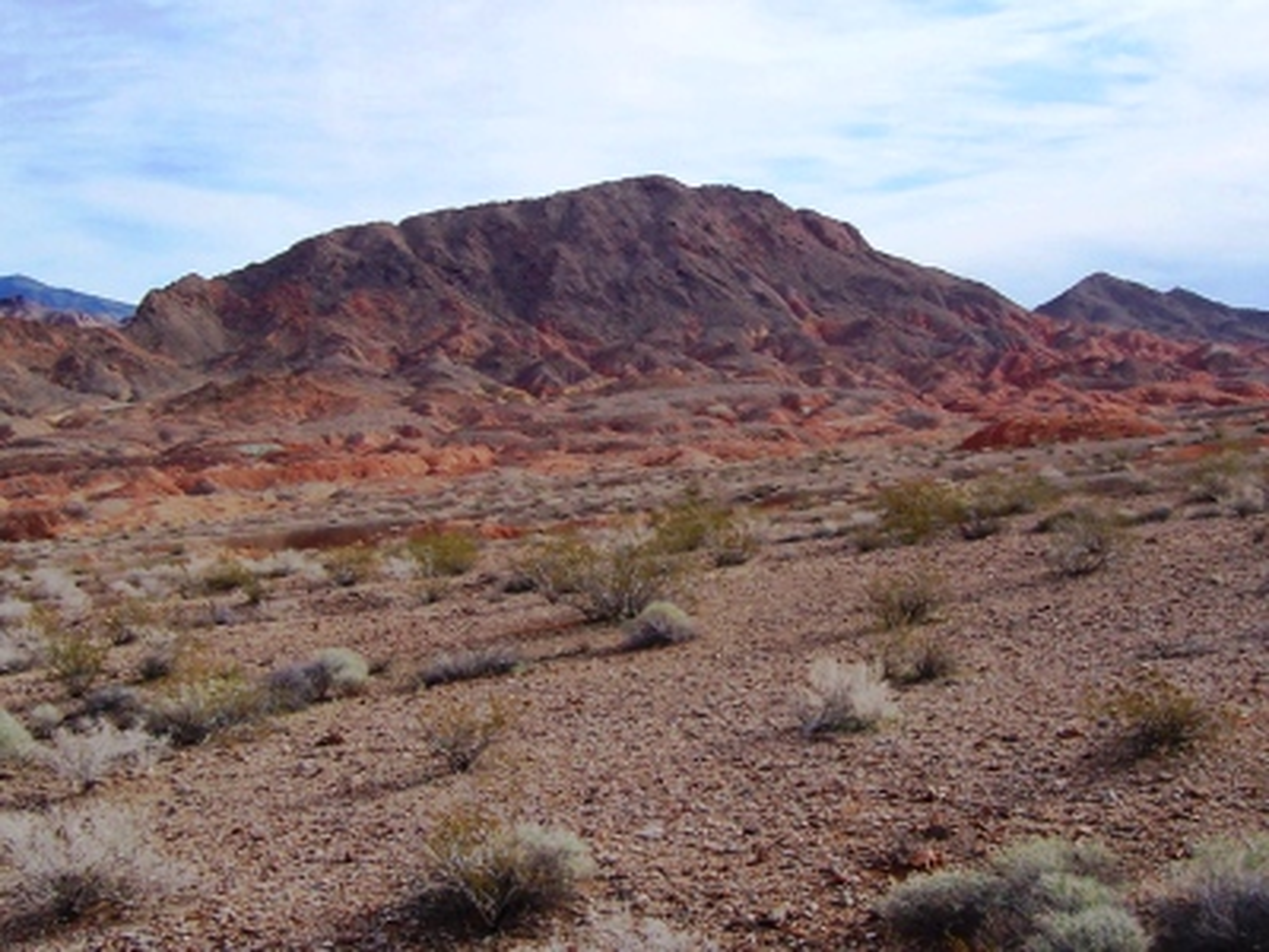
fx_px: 1246
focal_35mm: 34
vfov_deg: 41.8
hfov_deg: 54.0
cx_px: 634
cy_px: 476
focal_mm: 5.6
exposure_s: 1/350
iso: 80
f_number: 5.6
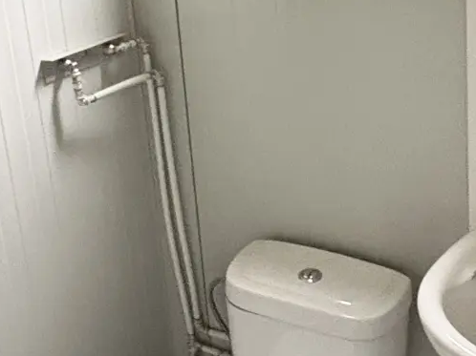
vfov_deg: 26.5
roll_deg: +4.4
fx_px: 742
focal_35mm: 54
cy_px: 67
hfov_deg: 35.6
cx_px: 232
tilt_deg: -13.1
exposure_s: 1/60
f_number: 2.2
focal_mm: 2.22
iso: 1000
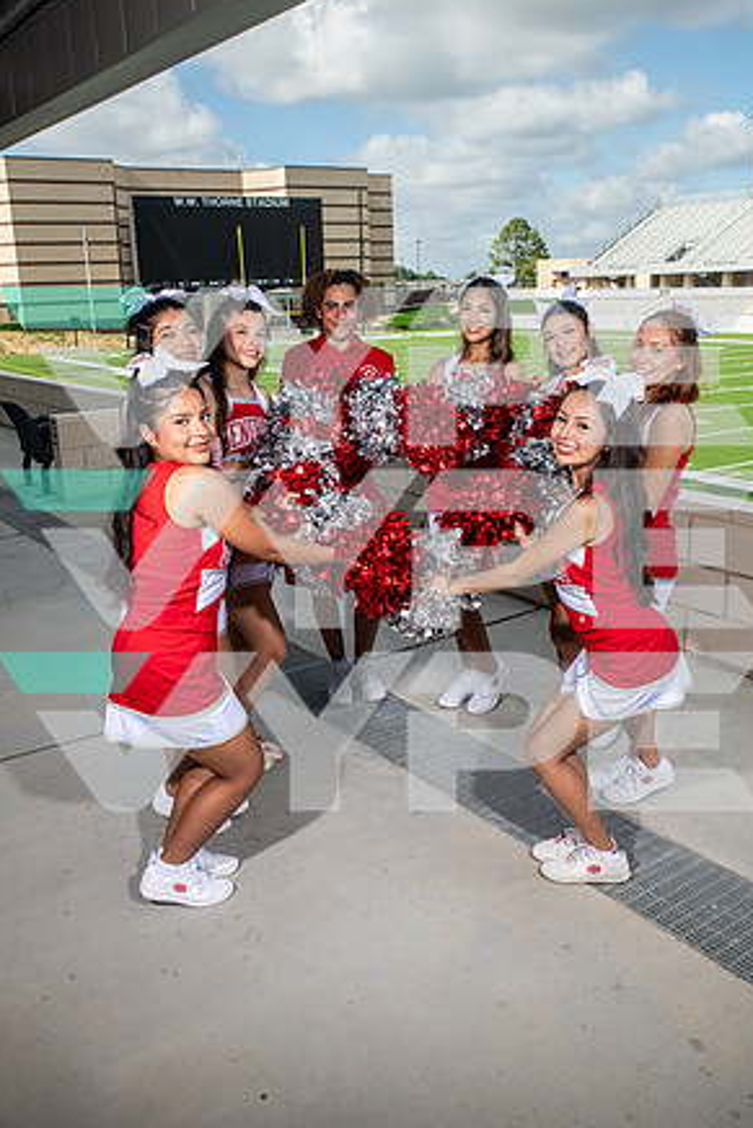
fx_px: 1034
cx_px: 383
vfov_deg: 57.2
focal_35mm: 33
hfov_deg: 40.0
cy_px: 551
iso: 100
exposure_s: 1/320
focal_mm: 32
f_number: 7.1
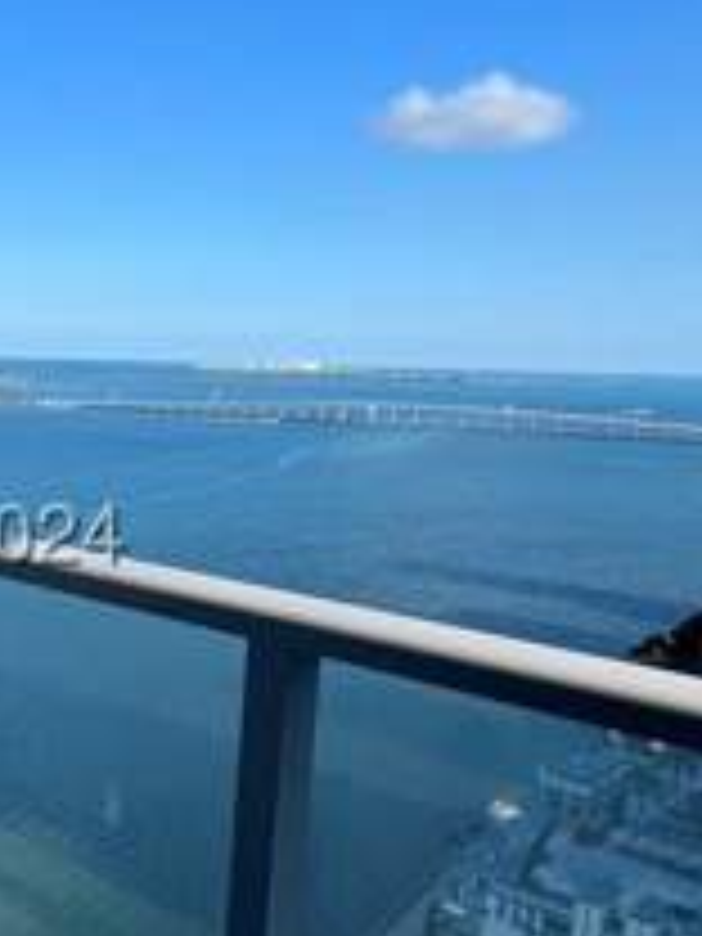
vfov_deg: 46.6
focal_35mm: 40
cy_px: 549
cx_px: -9
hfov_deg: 32.8
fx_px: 1082
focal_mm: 1.57
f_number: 1.8
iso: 32
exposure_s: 1/1277
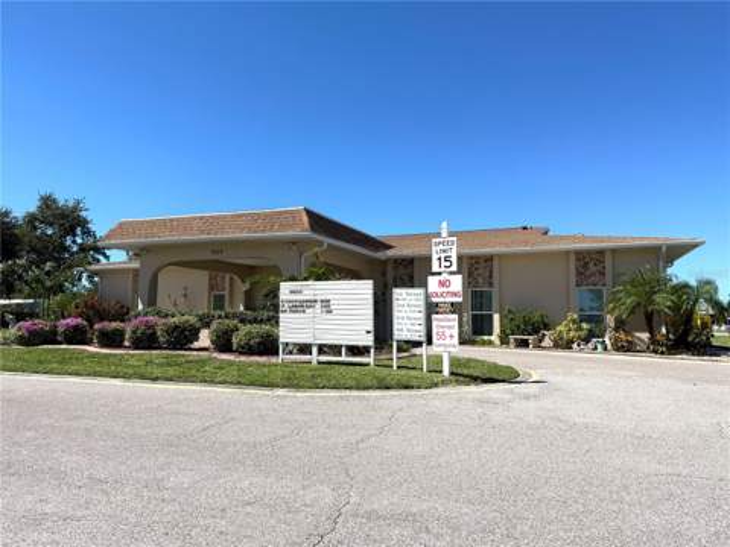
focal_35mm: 24
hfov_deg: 71.6
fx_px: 506
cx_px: 365
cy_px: 274
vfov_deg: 56.8
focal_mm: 6.76
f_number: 1.78
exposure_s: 1/6711
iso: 80
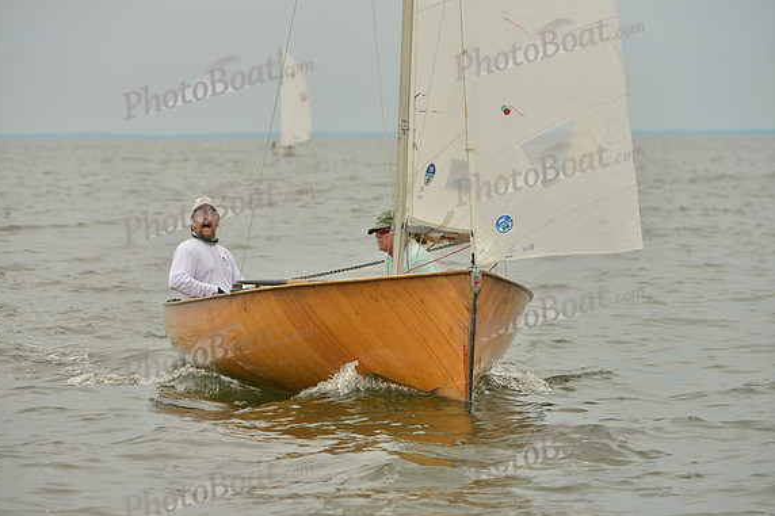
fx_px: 2948
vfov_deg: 10.0
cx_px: 385
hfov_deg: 15.0
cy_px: 261
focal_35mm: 137
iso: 400
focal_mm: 135
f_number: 6.3
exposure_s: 1/2500
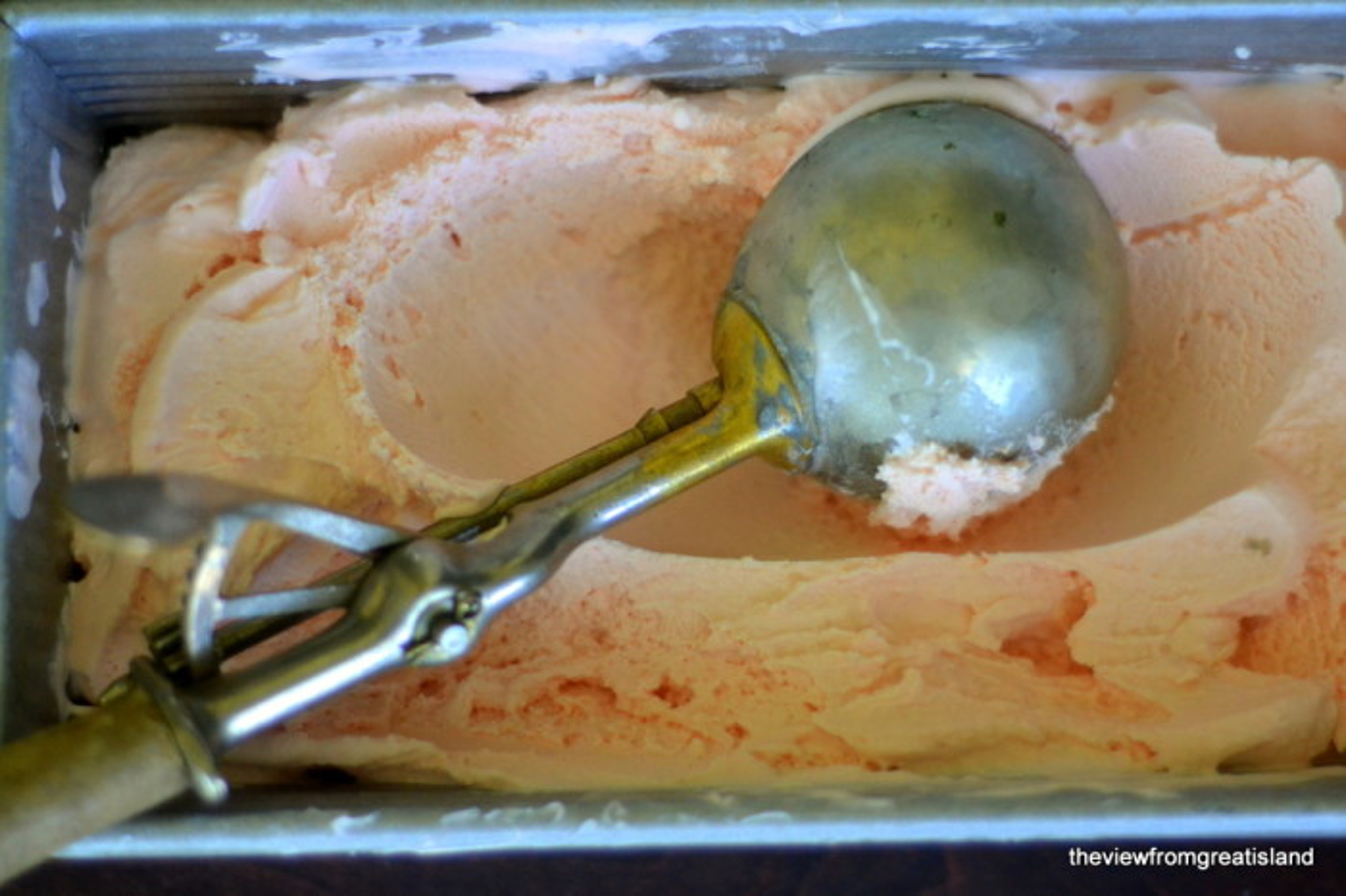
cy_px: 448
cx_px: 673
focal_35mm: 75
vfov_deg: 18.2
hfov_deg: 27.0
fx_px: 2803
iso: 1600
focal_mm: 50
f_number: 2
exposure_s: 1/500
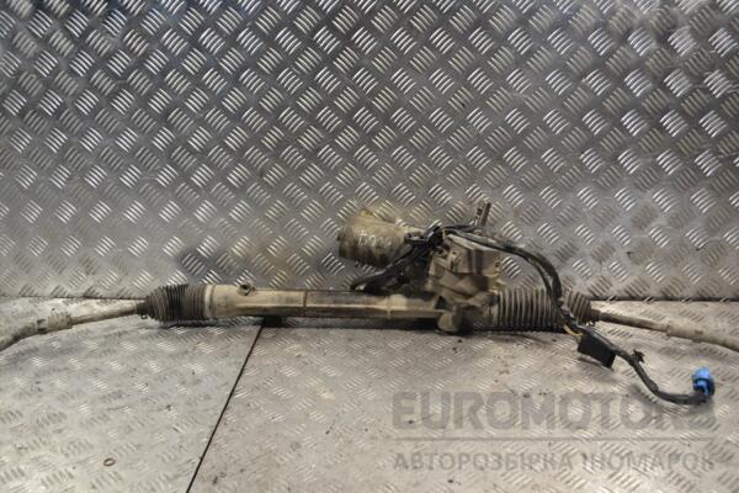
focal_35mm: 39
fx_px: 801
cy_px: 246
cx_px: 370
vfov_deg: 34.2
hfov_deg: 49.6
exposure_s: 1/100
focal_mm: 26
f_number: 5
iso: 400
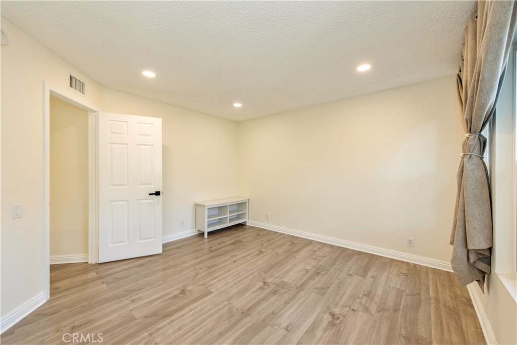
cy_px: 172
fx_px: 201
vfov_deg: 81.2
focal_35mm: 14
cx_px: 258
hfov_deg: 104.2
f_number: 5.6
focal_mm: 14
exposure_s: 1/125
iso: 800
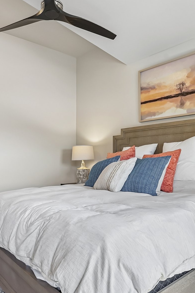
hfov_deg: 46.4
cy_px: 155
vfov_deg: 65.4
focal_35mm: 28
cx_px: 99
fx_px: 227
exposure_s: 1/40
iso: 400
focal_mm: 16
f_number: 8
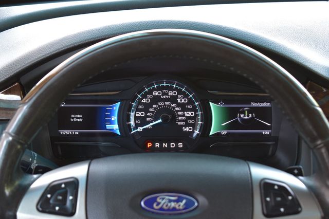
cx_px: 164
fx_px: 754
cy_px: 110
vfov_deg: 16.5
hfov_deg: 24.6
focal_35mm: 82
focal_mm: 55
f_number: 6.3
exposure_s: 1/15
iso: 500
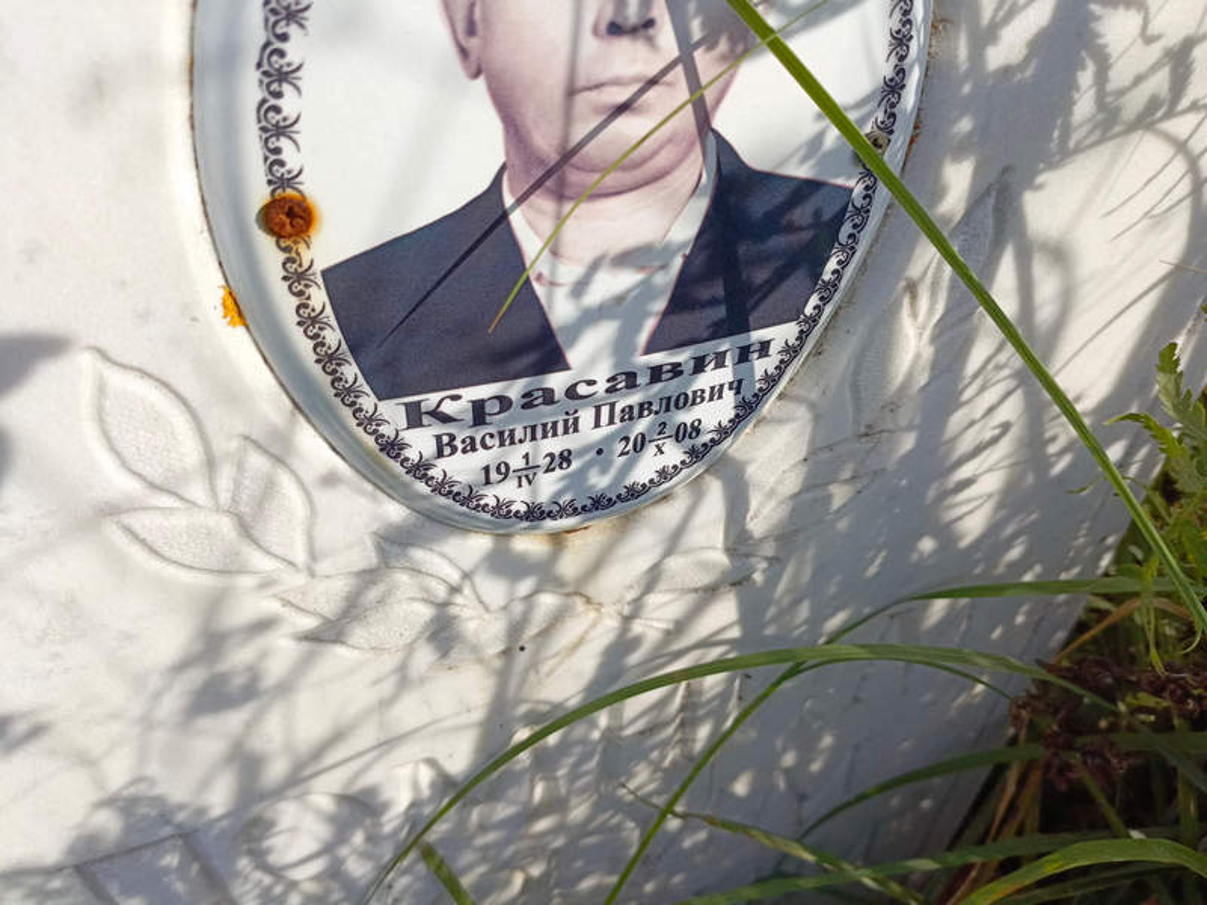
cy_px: 452
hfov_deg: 69.4
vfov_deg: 54.9
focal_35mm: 25
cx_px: 604
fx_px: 872
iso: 110
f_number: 1.69
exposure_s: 1/992
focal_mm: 4.76
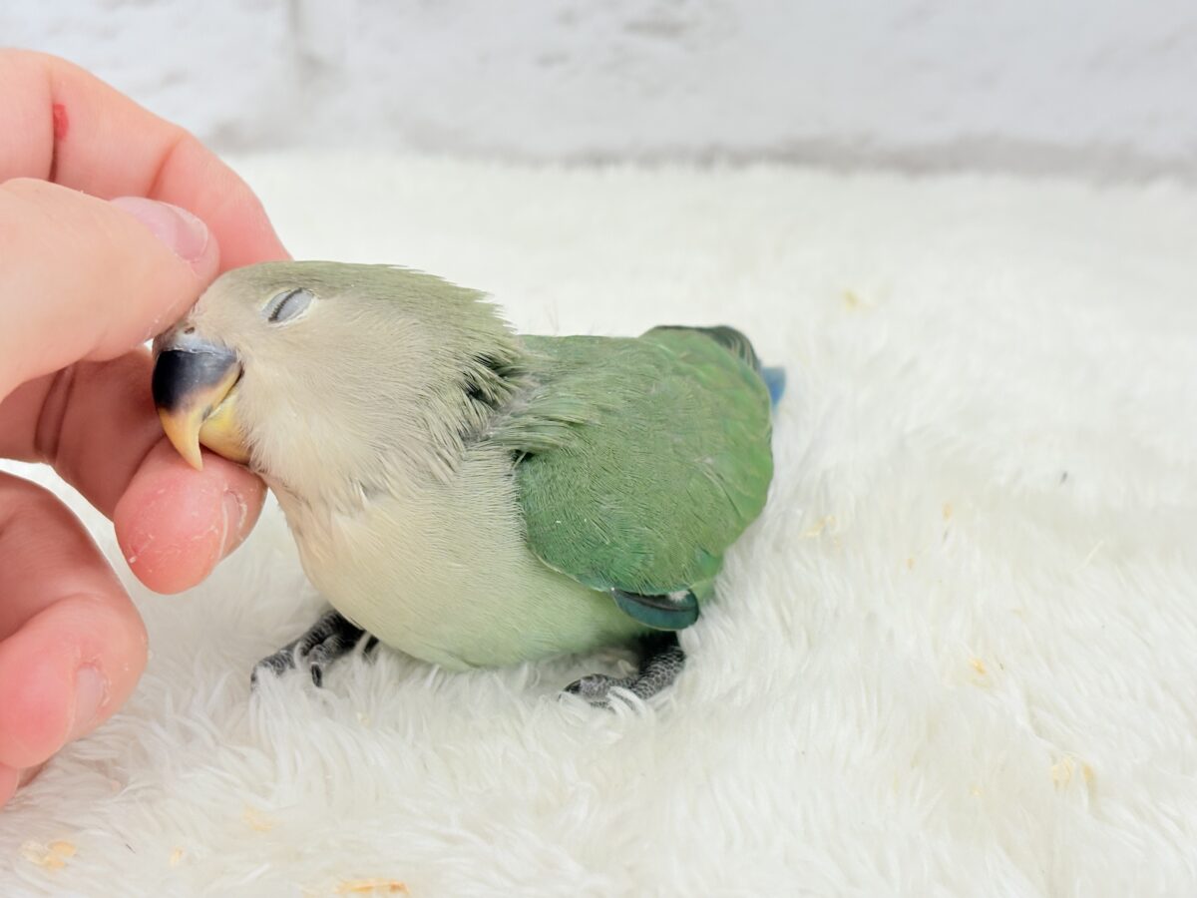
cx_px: 598
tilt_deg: -25.4
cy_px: 449
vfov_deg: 28.0
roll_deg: +0.4
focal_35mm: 52
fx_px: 1798
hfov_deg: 36.8
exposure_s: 1/100
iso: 64
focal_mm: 5.96
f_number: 1.6
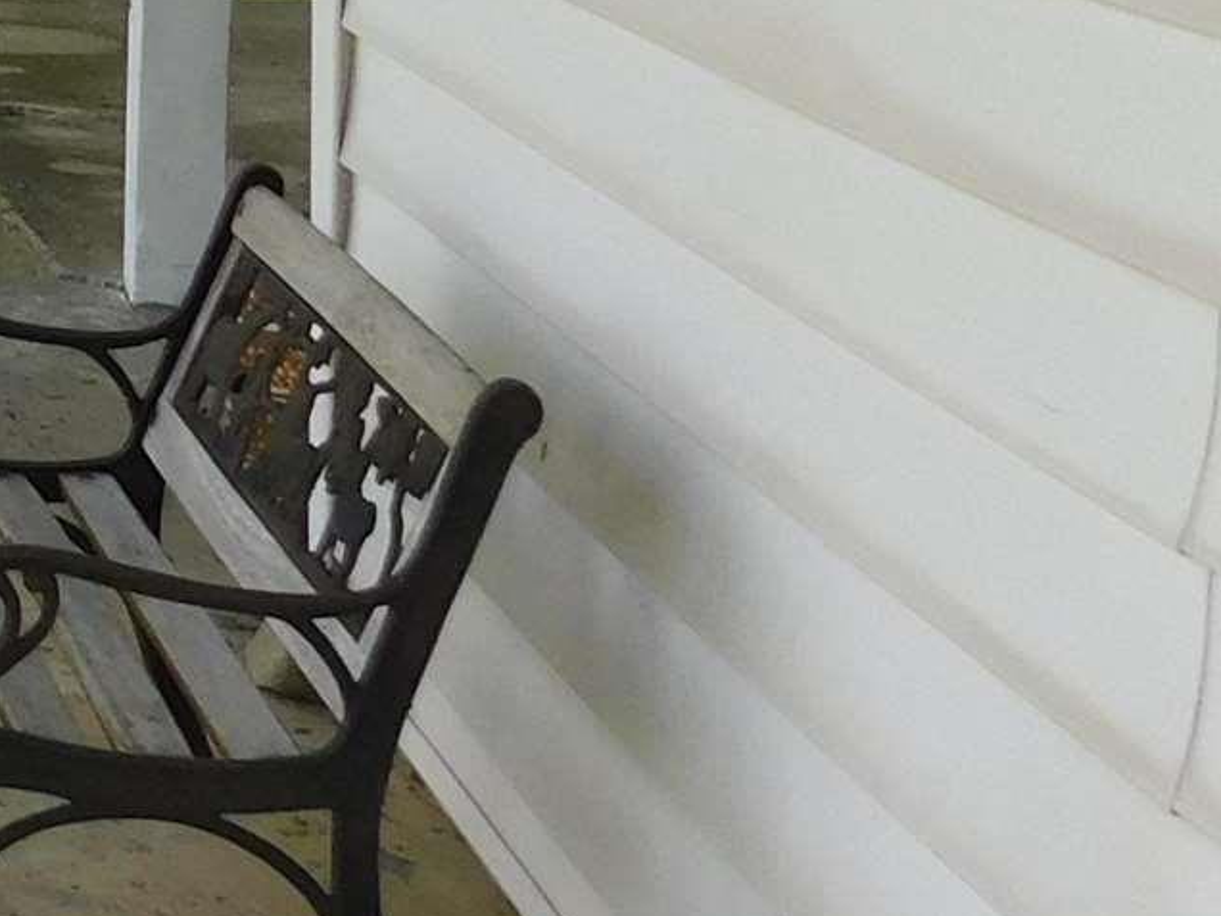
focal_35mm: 116
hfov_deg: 14.0
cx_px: -1296
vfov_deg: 12.2
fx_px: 4092
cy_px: -470
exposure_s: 1/640
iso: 125
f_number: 3
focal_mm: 4.1
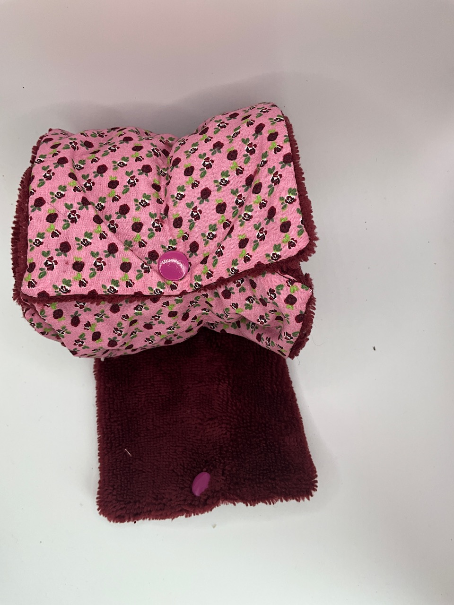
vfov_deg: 61.7
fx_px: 507
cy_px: 302
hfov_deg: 48.2
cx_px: 227
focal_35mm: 29
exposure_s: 1/213
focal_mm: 3
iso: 20
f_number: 1.8
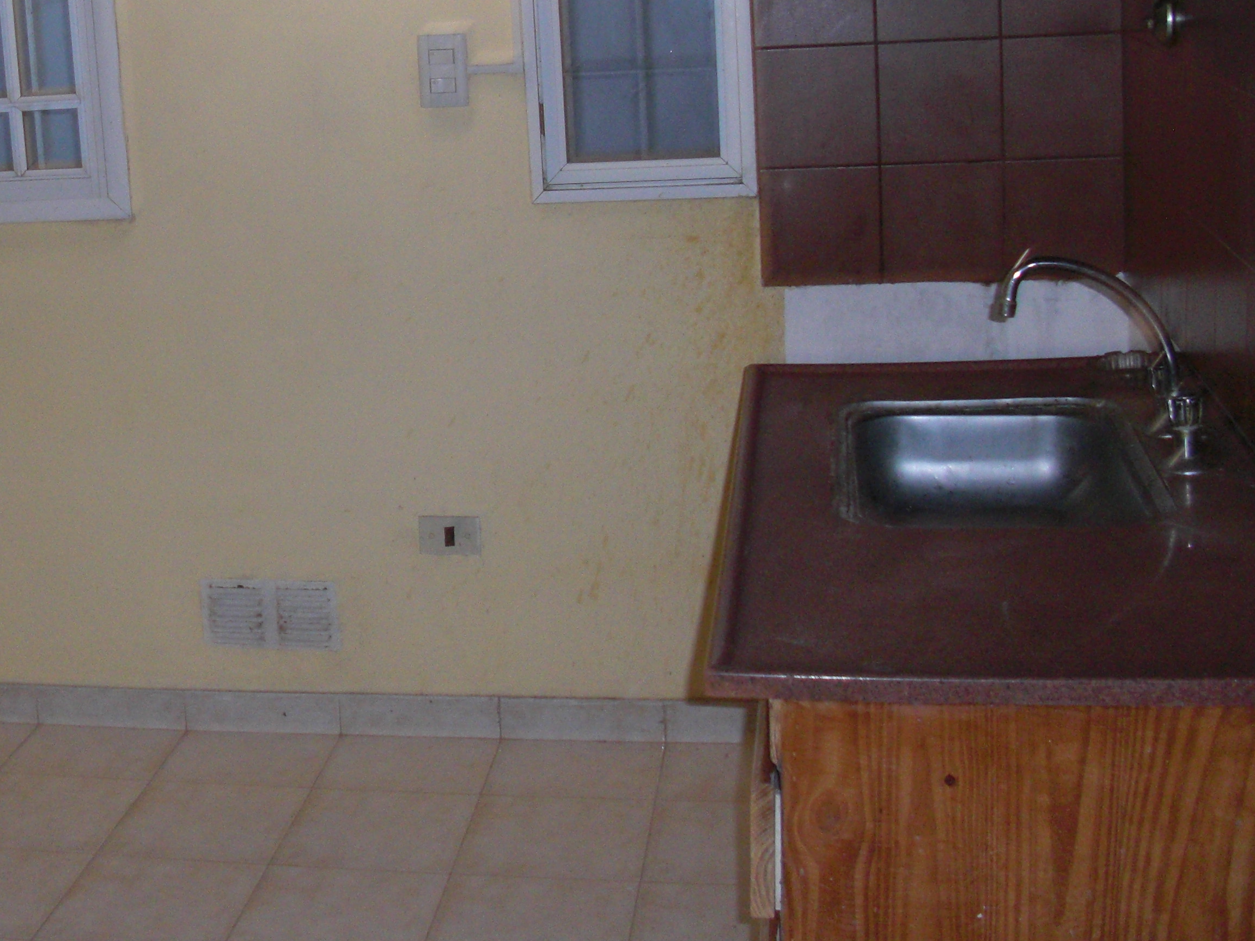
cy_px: 215
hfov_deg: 33.0
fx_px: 2067
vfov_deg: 25.3
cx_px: 283
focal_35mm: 57
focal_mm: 6.3
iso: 200
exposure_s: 1/60
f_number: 2.8
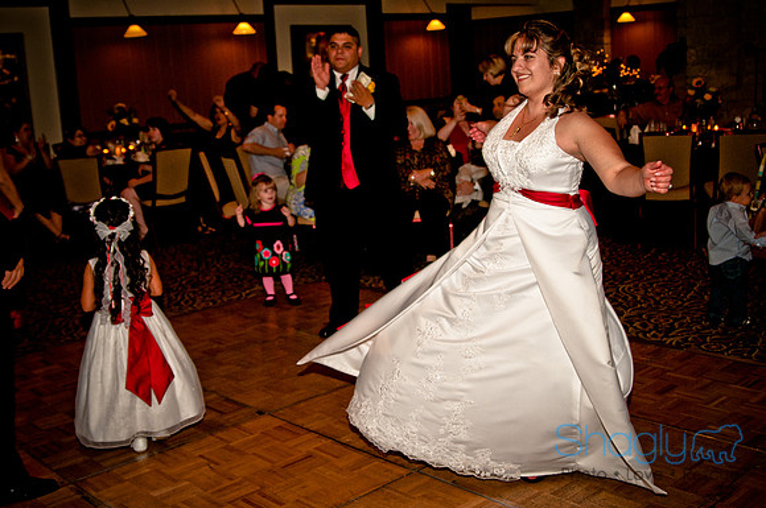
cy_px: 254
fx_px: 892
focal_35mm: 42
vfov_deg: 31.8
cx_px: 383
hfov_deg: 46.5
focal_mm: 28
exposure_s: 1/200
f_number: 2.8
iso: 400
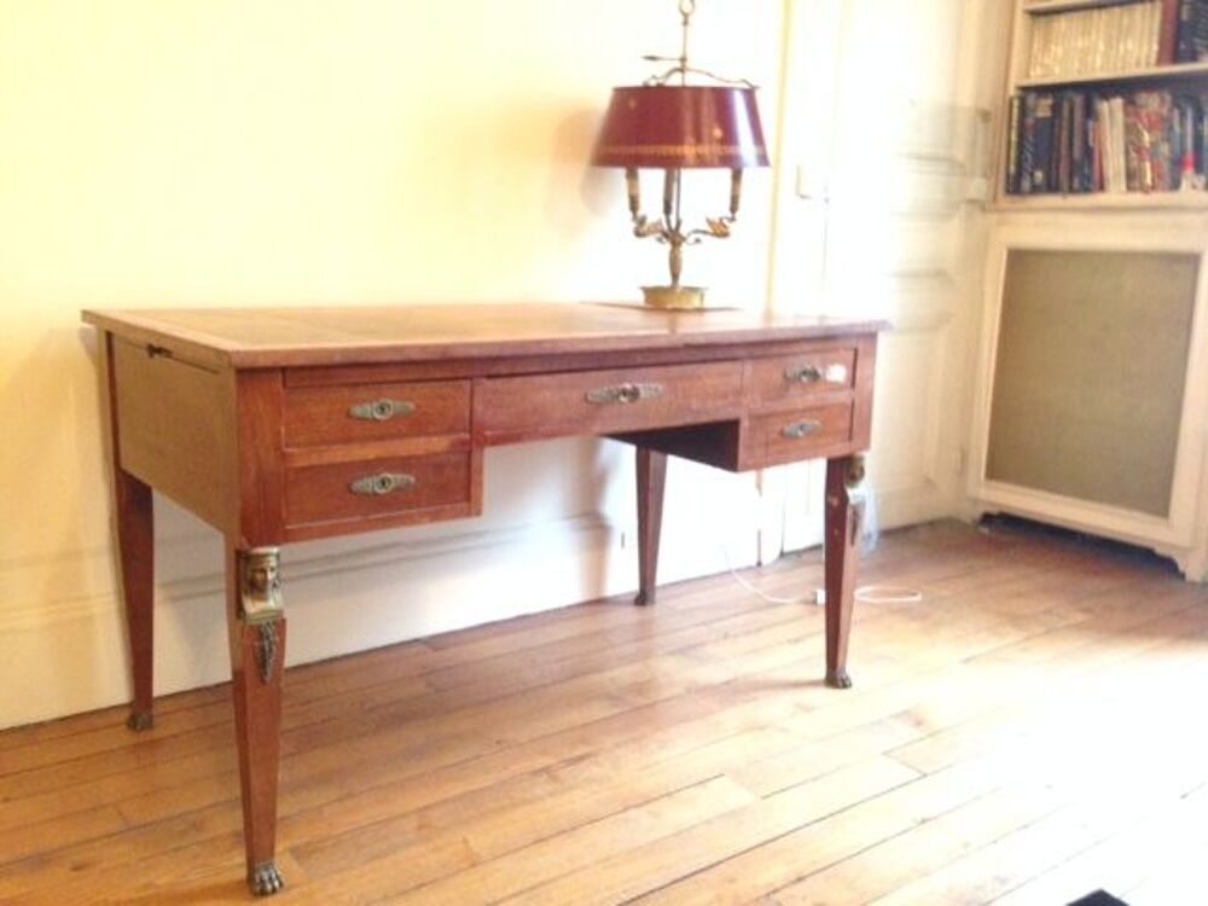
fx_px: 1152
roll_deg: -1.9
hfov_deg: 55.4
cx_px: 604
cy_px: 453
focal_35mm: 33
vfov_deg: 42.9
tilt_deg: -10.9
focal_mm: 4.12
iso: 400
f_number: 2.4
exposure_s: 1/20
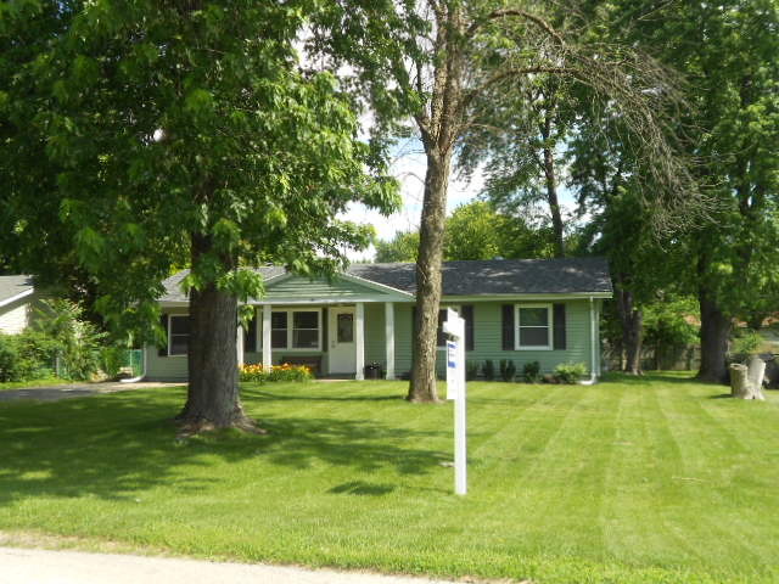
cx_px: 390
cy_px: 292
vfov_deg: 38.7
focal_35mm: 37
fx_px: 833
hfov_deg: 50.1
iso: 80
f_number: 3.9
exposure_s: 1/320
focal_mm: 6.7
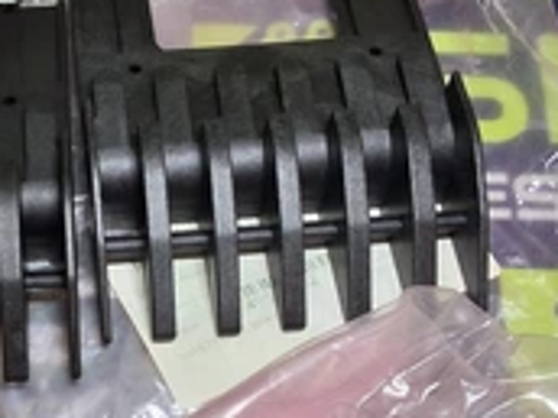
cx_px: 104
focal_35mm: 65
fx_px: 1048
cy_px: 308
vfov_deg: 22.4
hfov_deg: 29.1
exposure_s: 1/40
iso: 50
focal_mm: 2.91
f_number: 1.9
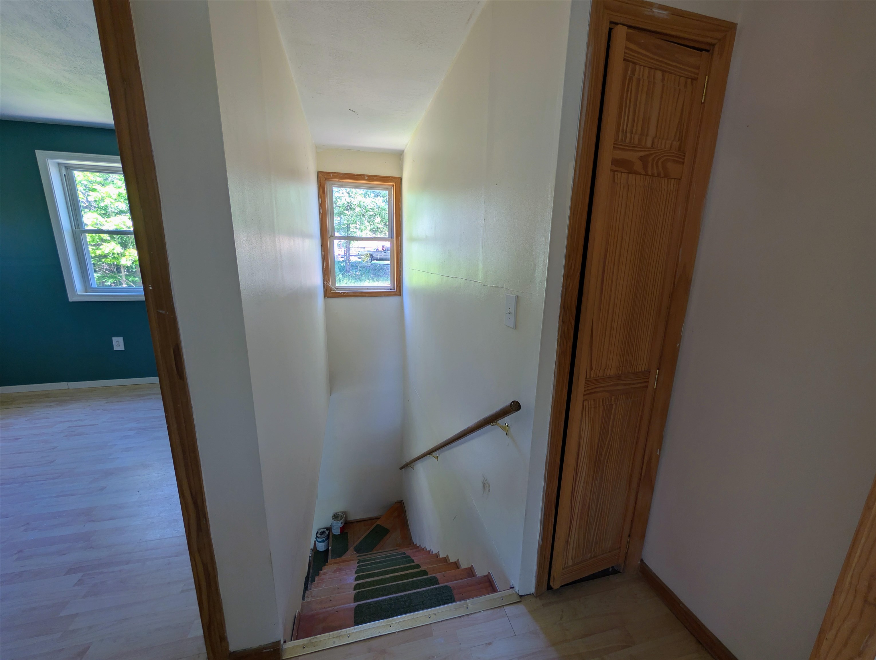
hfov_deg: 110.5
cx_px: 438
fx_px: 304
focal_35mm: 12
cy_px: 330
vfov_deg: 94.6
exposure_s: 1/54
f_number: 1.7
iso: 52
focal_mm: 2.02
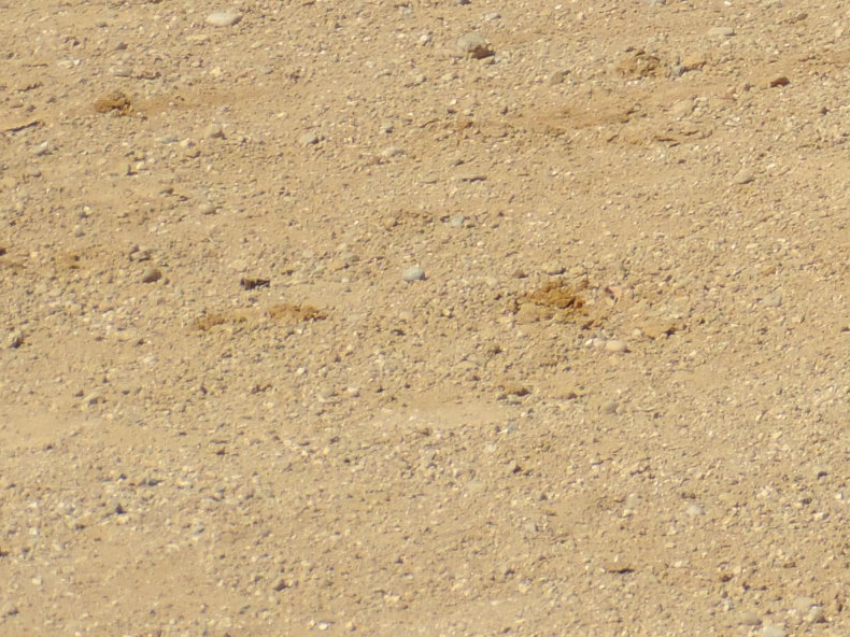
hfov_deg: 4.0
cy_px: -663
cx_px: 1712
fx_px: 12176
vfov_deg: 3.0
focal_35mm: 496
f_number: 4.2
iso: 80
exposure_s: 1/640
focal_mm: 21.4
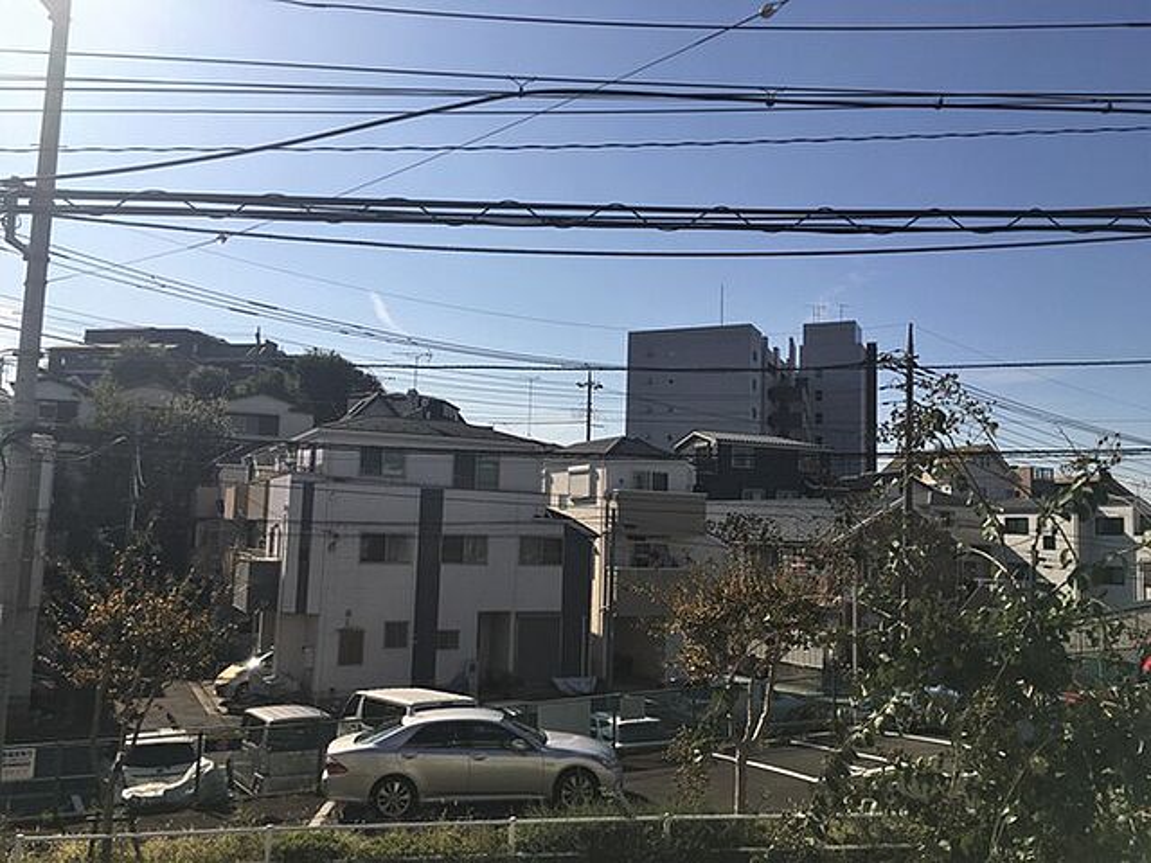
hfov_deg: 61.7
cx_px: 576
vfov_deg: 48.2
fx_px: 964
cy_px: 432
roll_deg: -1.5
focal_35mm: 29
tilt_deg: +6.6
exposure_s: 1/3077
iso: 25
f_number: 2.2
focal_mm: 4.15
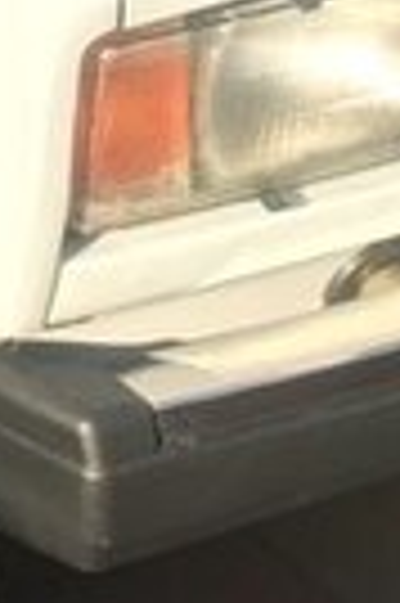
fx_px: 2490
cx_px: 18
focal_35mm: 149
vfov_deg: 13.4
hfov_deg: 9.1
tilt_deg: -18.5
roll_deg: -0.7
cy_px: -155
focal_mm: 4.15
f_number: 2.2
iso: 25
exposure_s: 1/319
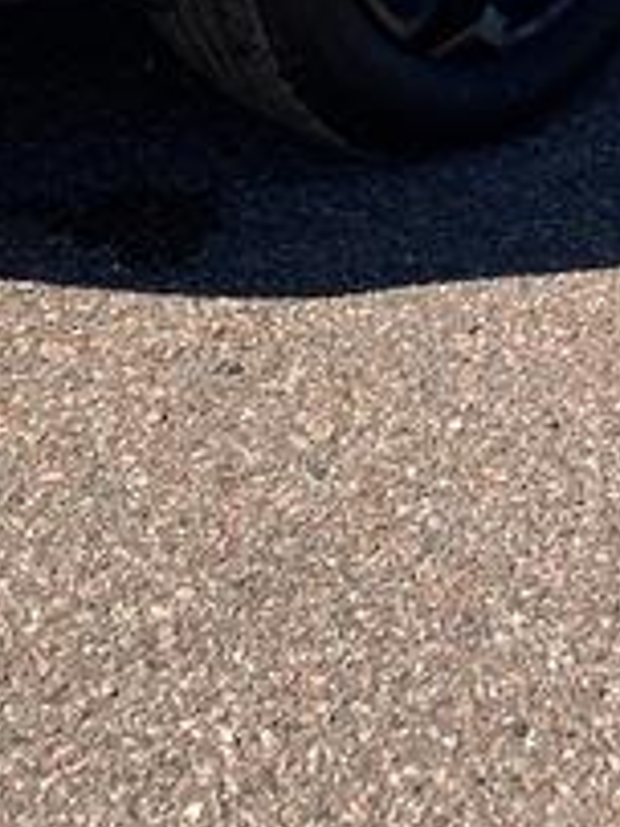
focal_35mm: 123
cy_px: -1031
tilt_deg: -2.0
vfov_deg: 13.0
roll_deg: -1.8
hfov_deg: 12.0
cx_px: 273
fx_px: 2940
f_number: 1.8
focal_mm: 4.25
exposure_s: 1/1779
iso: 25
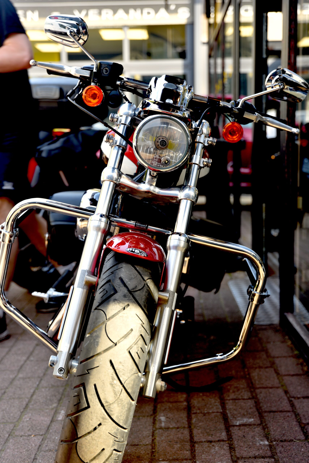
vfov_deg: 34.5
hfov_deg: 23.4
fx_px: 746
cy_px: 232
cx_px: 154
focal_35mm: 58
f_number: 4
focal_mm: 58
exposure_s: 1/60
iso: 100
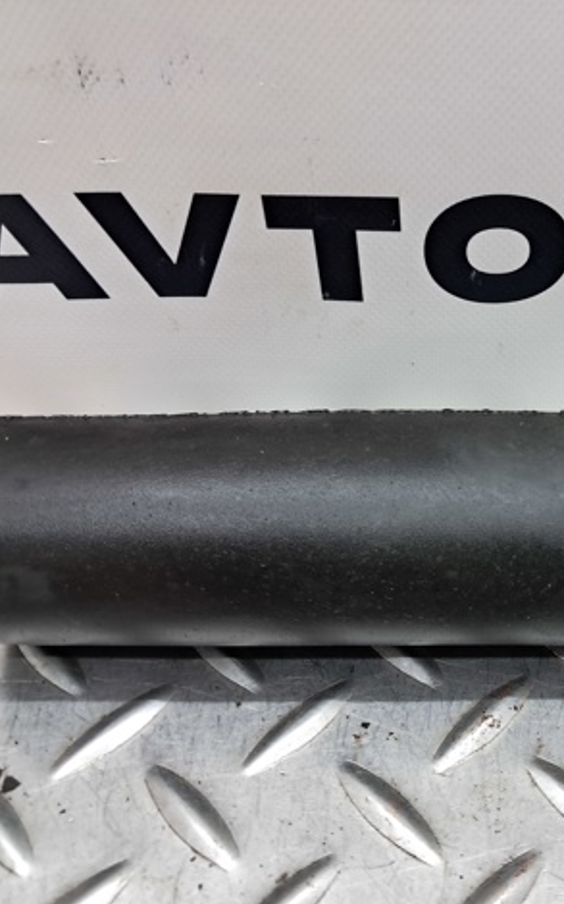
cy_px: 456
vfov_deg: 50.4
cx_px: 504
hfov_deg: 31.3
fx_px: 959
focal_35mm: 39
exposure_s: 1/50
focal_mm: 4
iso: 160
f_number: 1.8
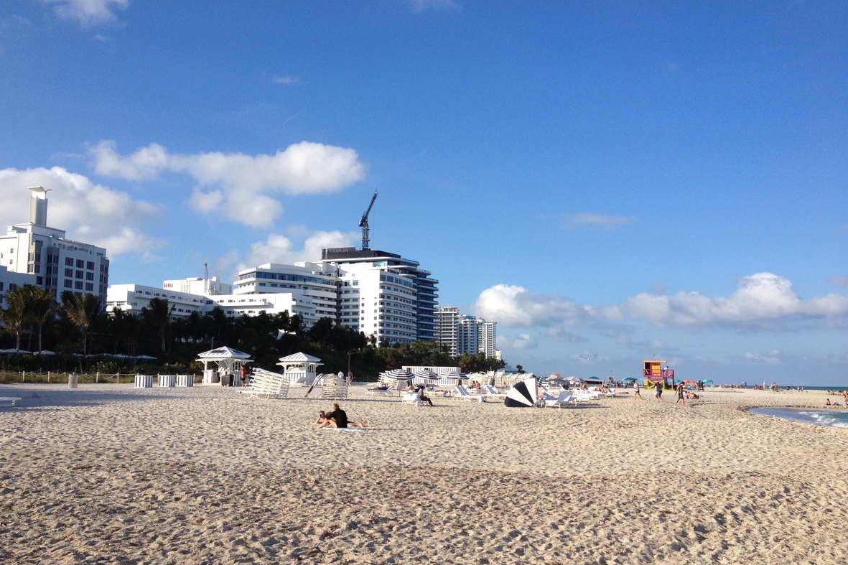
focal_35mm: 37
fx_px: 871
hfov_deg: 51.9
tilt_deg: +3.6
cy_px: 298
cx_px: 420
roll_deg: -0.1
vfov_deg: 35.9
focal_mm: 4.28
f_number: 2.4
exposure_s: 1/1783
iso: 50
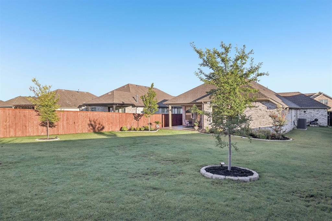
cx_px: 166
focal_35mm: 22
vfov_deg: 58.3
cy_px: 110
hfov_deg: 79.9
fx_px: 198
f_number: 8
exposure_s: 1/320
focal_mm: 21.5
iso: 400
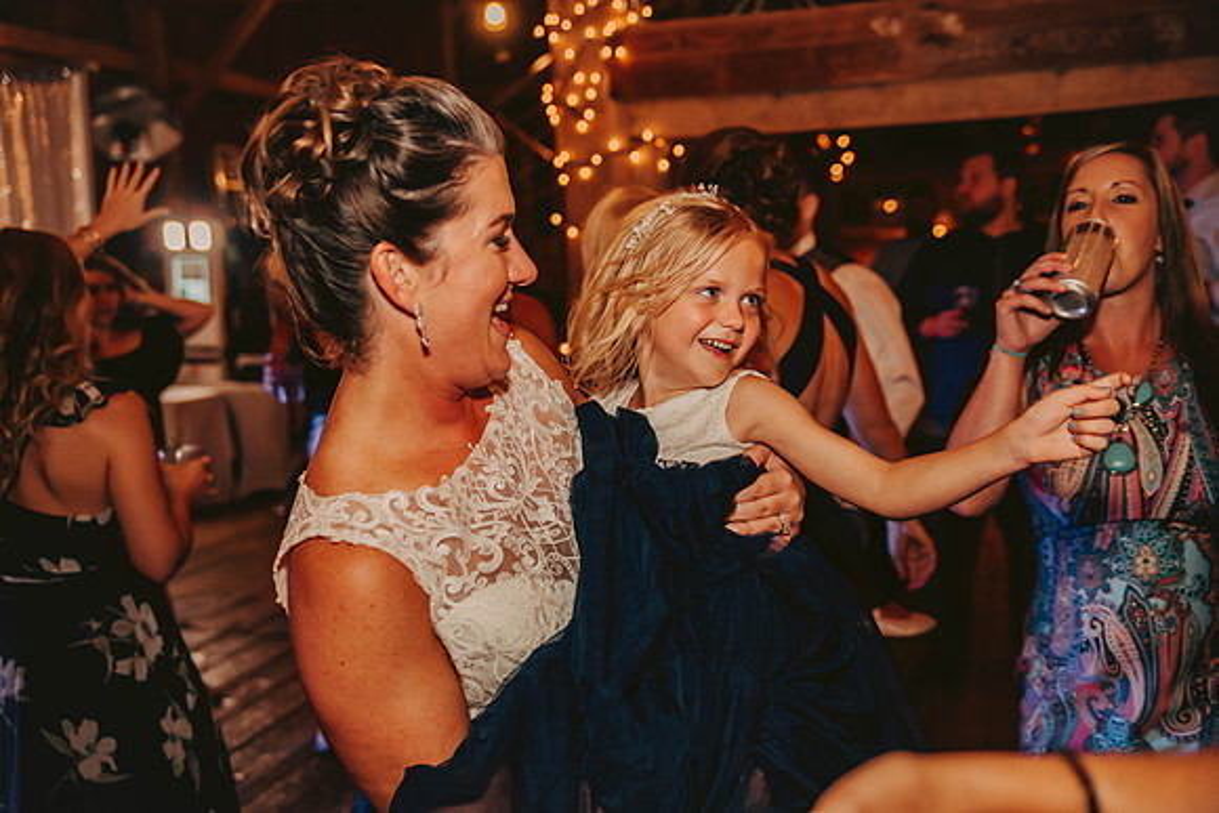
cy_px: 406
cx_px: 610
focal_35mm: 40
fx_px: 1355
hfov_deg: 48.4
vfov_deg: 33.4
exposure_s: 1/125
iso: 1250
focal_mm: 40
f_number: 2.8
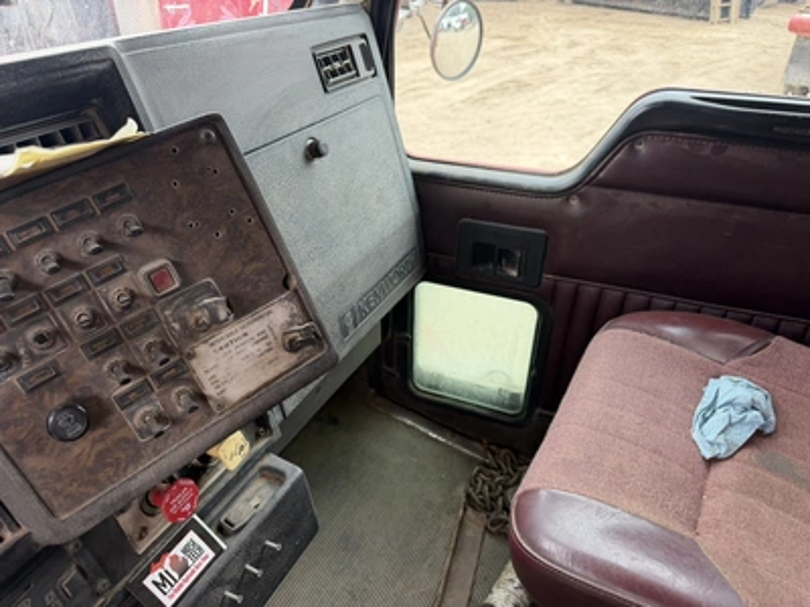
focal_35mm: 24
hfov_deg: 71.6
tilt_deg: -33.3
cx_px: 405
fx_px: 562
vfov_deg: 56.8
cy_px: 304
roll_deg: +0.4
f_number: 1.78
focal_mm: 6.76
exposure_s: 1/146
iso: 100
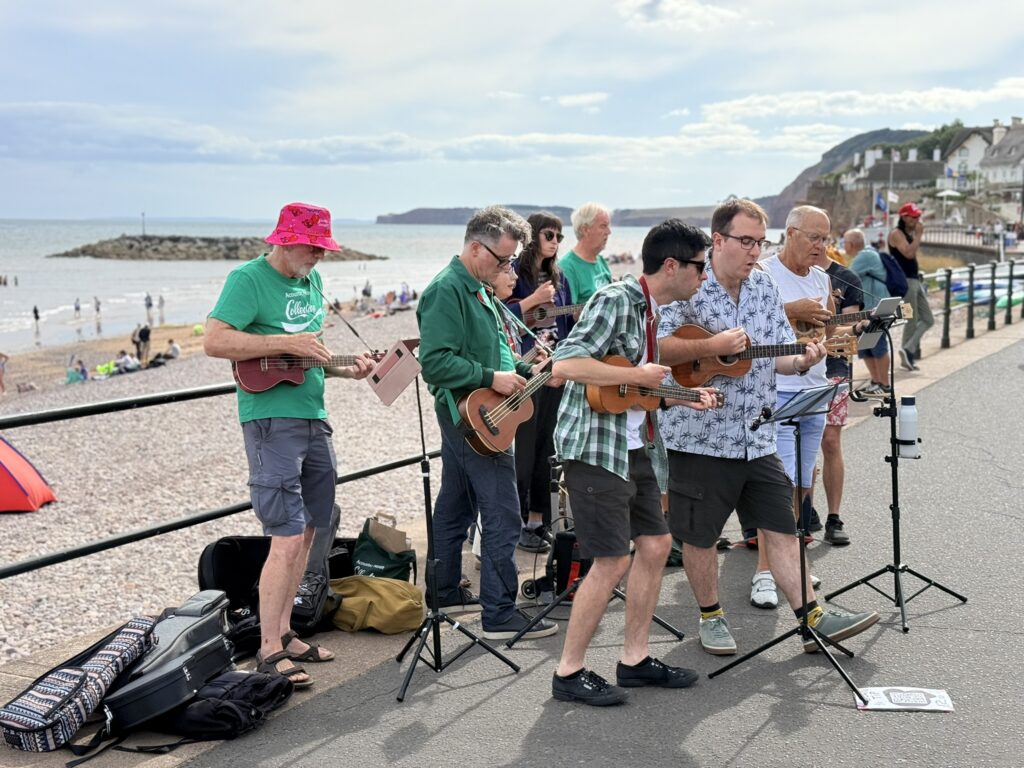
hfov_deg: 39.7
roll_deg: -0.8
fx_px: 1420
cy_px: 384
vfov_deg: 30.3
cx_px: 512
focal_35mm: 48
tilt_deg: -5.8
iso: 64
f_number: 1.78
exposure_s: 1/4098
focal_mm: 6.76
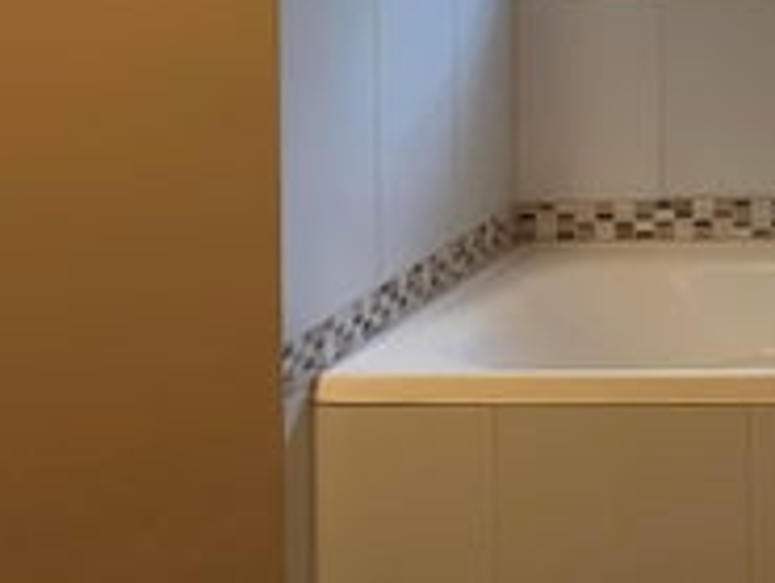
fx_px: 2016
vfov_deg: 15.6
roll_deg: +0.3
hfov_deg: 19.2
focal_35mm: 90
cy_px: -189
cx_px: 1139
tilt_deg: -0.1
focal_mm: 4.25
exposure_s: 1/30
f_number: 1.8
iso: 400
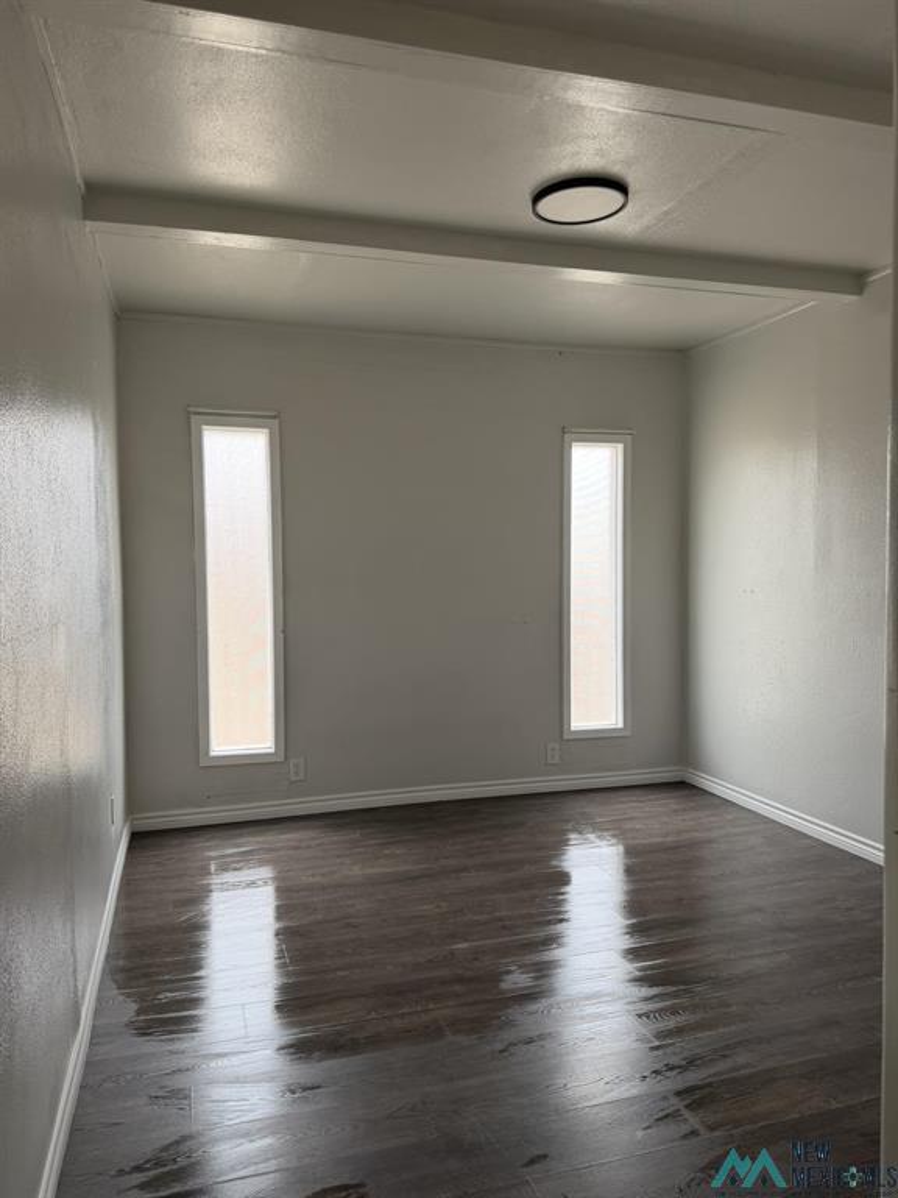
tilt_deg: -2.0
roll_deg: +0.6
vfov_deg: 71.6
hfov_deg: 56.8
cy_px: 599
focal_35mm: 24
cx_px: 449
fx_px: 830
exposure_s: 1/197
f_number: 1.78
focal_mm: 6.76
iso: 100
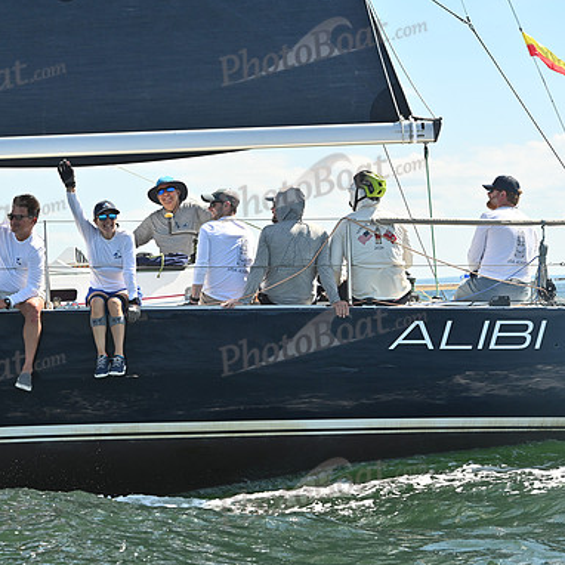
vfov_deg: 15.7
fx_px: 2050
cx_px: 143
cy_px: 282
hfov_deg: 15.6
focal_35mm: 111
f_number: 6.3
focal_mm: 86
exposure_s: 1/1000
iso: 250
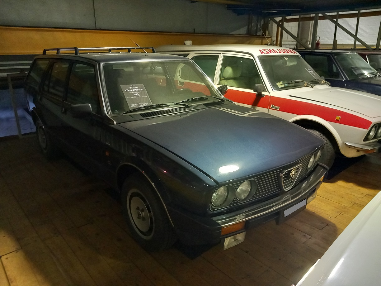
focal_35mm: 27
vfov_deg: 51.4
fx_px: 297
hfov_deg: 65.3
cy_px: 143
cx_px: 190
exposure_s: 1/20
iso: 400
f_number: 1.8
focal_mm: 4
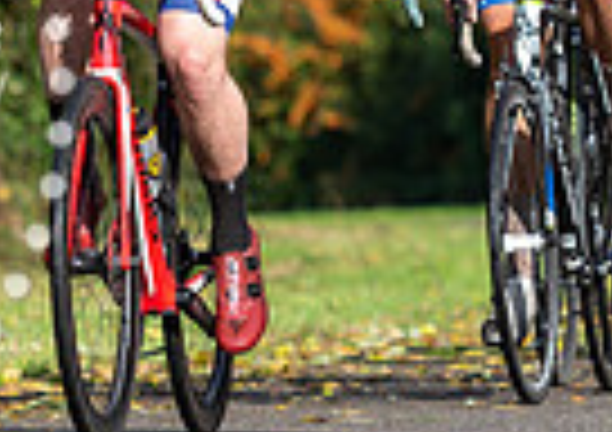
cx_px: 78
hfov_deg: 3.1
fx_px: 11426
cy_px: -55
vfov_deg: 2.2
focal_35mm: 660
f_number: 3.5
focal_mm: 130
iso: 200
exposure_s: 1/1600
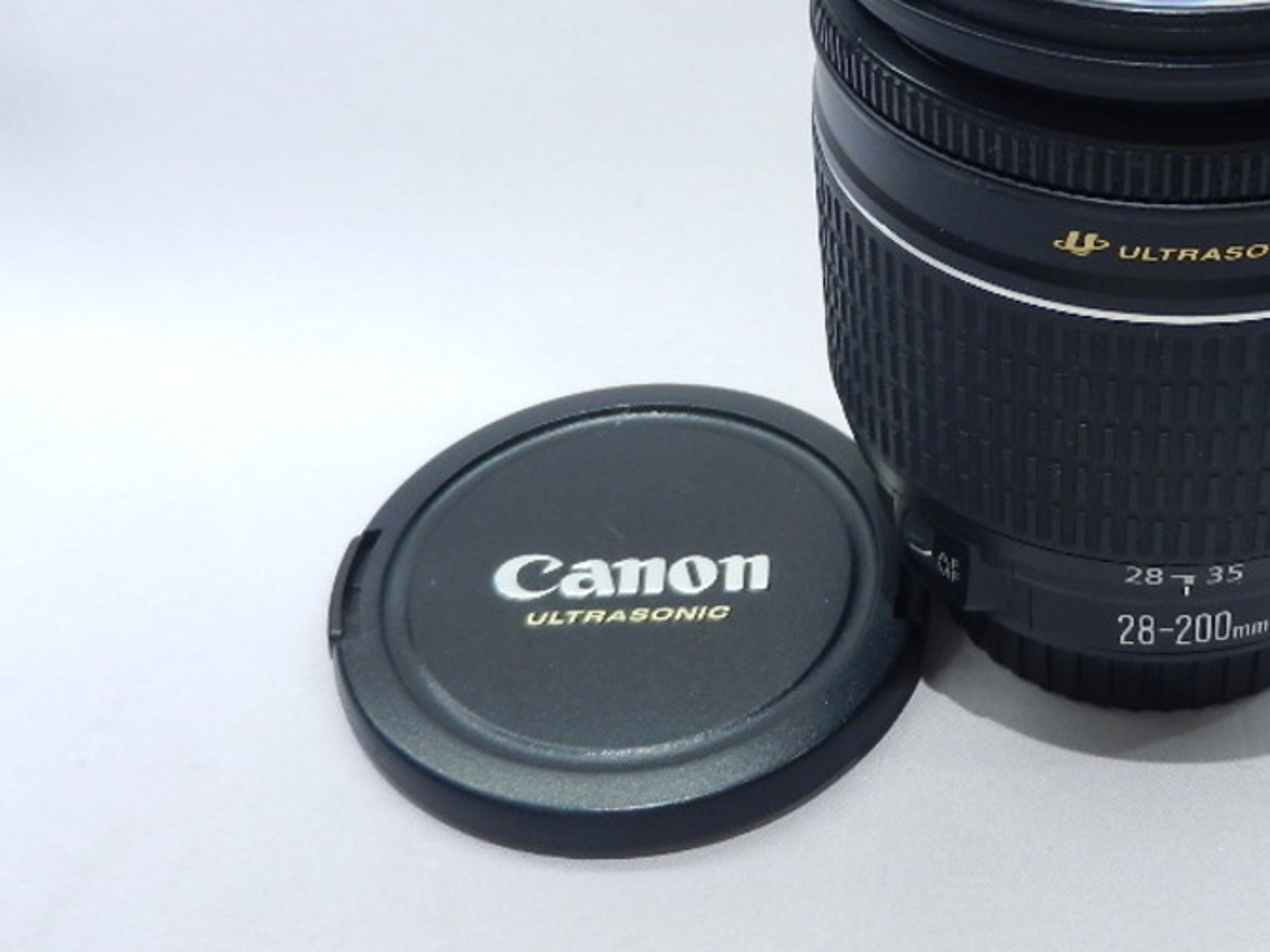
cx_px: 954
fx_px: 2164
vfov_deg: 24.6
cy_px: 254
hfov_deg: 32.1
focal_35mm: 59
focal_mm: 5.9
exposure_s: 1/50
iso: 160
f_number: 3.8
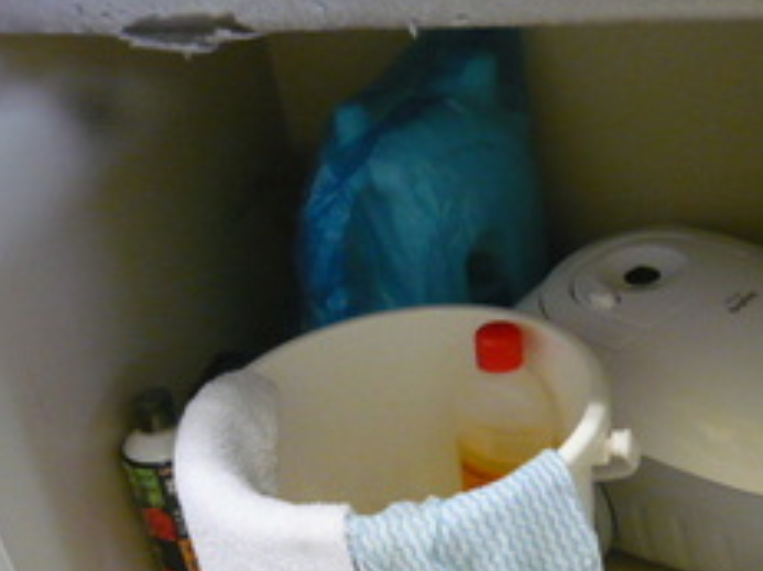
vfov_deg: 23.9
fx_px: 1322
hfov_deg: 31.4
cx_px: 601
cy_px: 474
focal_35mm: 60
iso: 400
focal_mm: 5.5
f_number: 2.8
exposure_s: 1/15
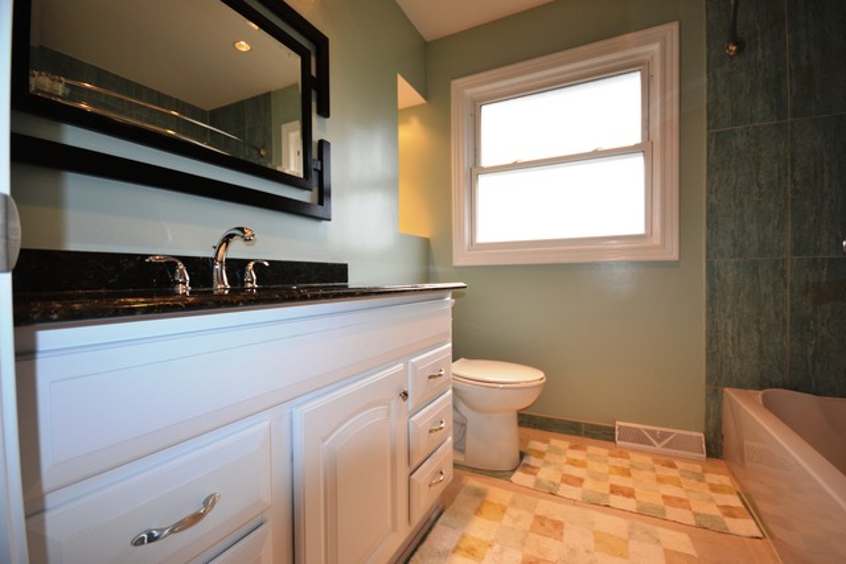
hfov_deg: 100.4
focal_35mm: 15
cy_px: 282
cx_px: 423
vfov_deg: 77.4
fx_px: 353
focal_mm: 10
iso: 400
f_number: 4
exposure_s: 1/60
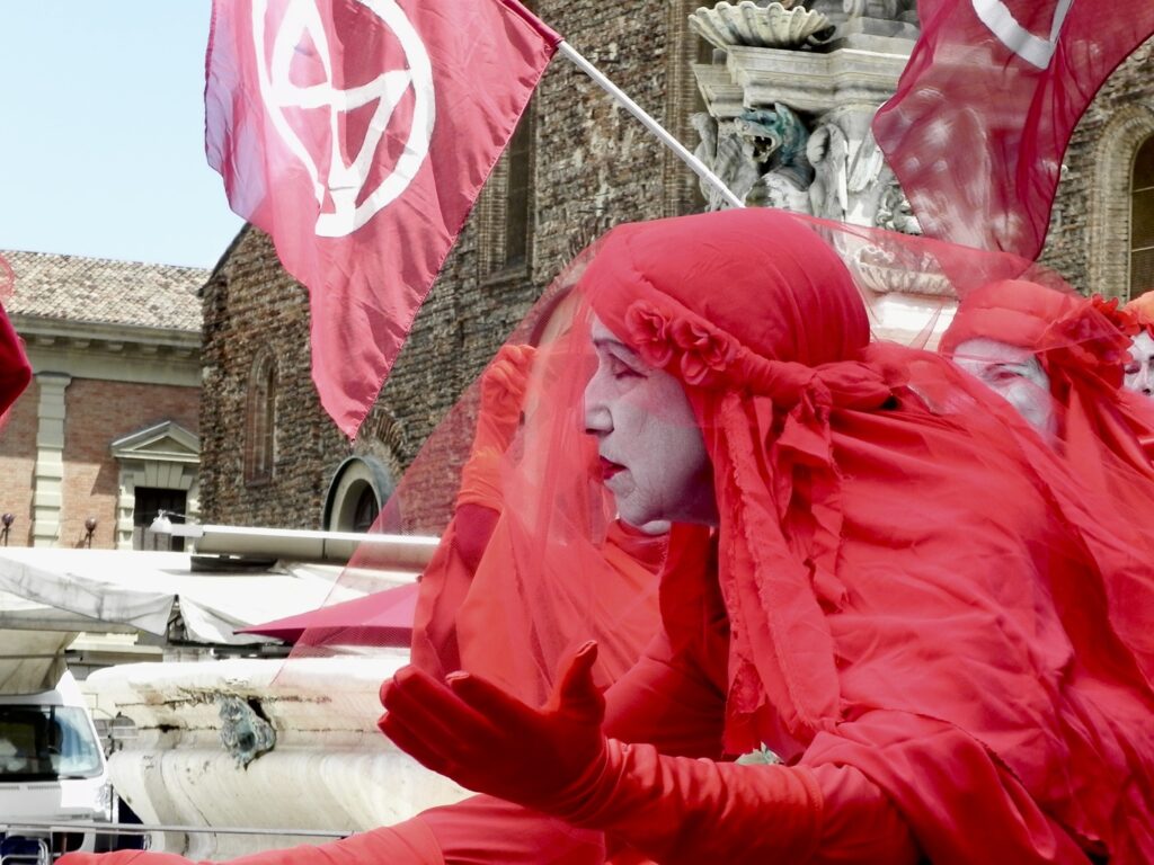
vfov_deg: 12.7
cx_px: 577
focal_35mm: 117
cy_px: 432
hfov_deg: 16.8
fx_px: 3900
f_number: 5.6
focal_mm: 20.8
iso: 160
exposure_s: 1/275
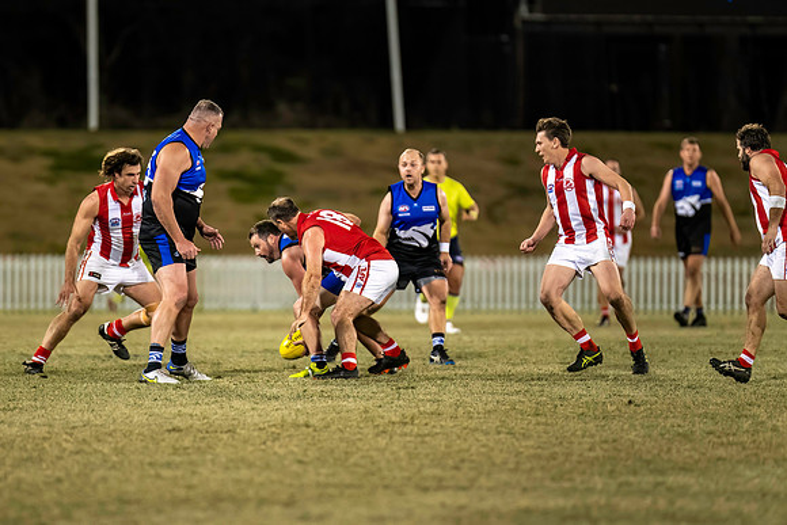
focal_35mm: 393
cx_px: 276
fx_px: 8595
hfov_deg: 5.2
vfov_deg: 3.5
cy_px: 264
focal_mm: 300
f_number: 2.8
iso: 2500
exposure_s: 1/1250
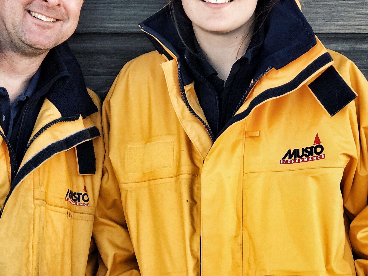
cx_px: 123
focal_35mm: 111
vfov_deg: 13.3
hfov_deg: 17.7
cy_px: 153
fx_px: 1180
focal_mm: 6.6
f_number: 2.8
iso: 32
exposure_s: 1/100
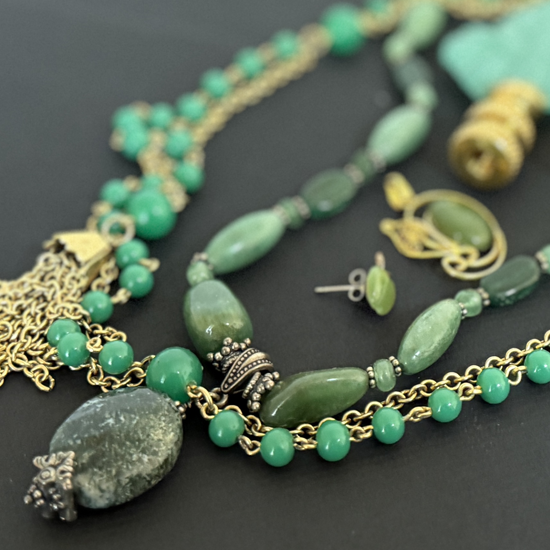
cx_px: 273
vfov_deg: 55.6
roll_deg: +1.7
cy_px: 270
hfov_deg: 55.6
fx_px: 521
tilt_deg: -37.9
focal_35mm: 29
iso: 800
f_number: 1.78
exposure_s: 1/60
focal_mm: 6.76
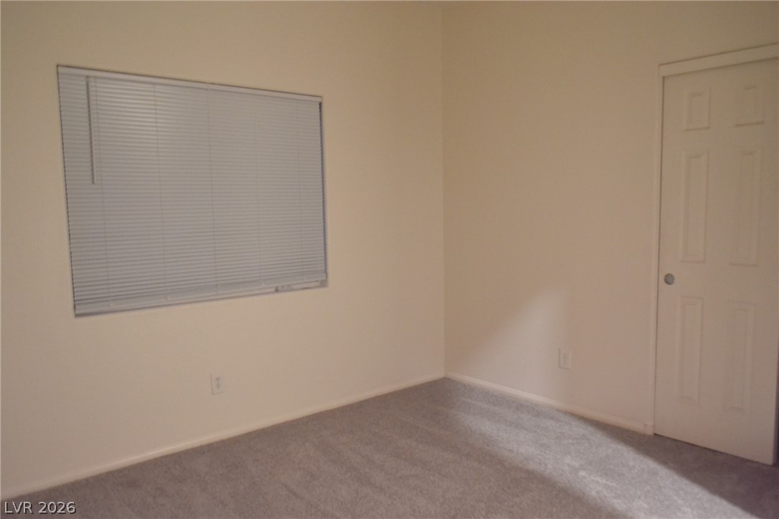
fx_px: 584
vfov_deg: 47.9
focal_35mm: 27
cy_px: 260
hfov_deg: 67.4
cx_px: 390
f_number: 3.5
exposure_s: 1/15
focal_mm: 18
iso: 3200
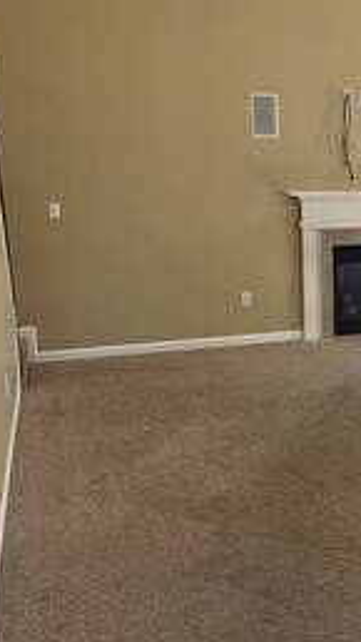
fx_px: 937
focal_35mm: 55
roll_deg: +0.5
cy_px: 279
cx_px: 432
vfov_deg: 37.8
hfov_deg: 20.4
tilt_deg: -5.4
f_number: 1.5
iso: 100
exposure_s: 1/120
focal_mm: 5.7
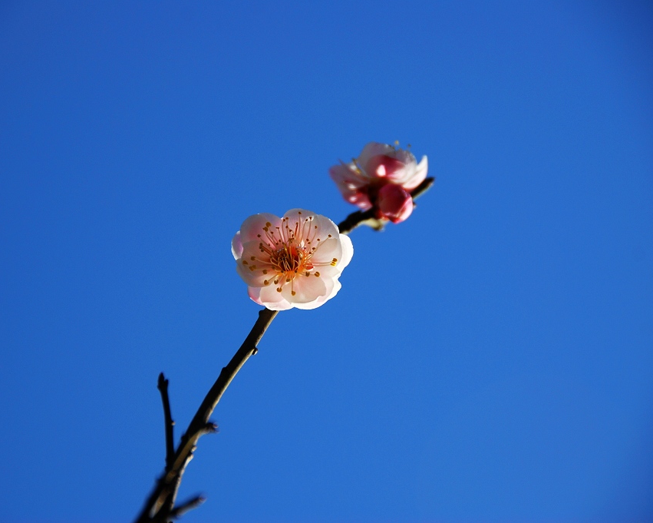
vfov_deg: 4.6
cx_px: 302
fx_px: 6552
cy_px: 262
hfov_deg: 5.7
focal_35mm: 339
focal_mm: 200
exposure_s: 1/500
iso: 100
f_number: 5.6
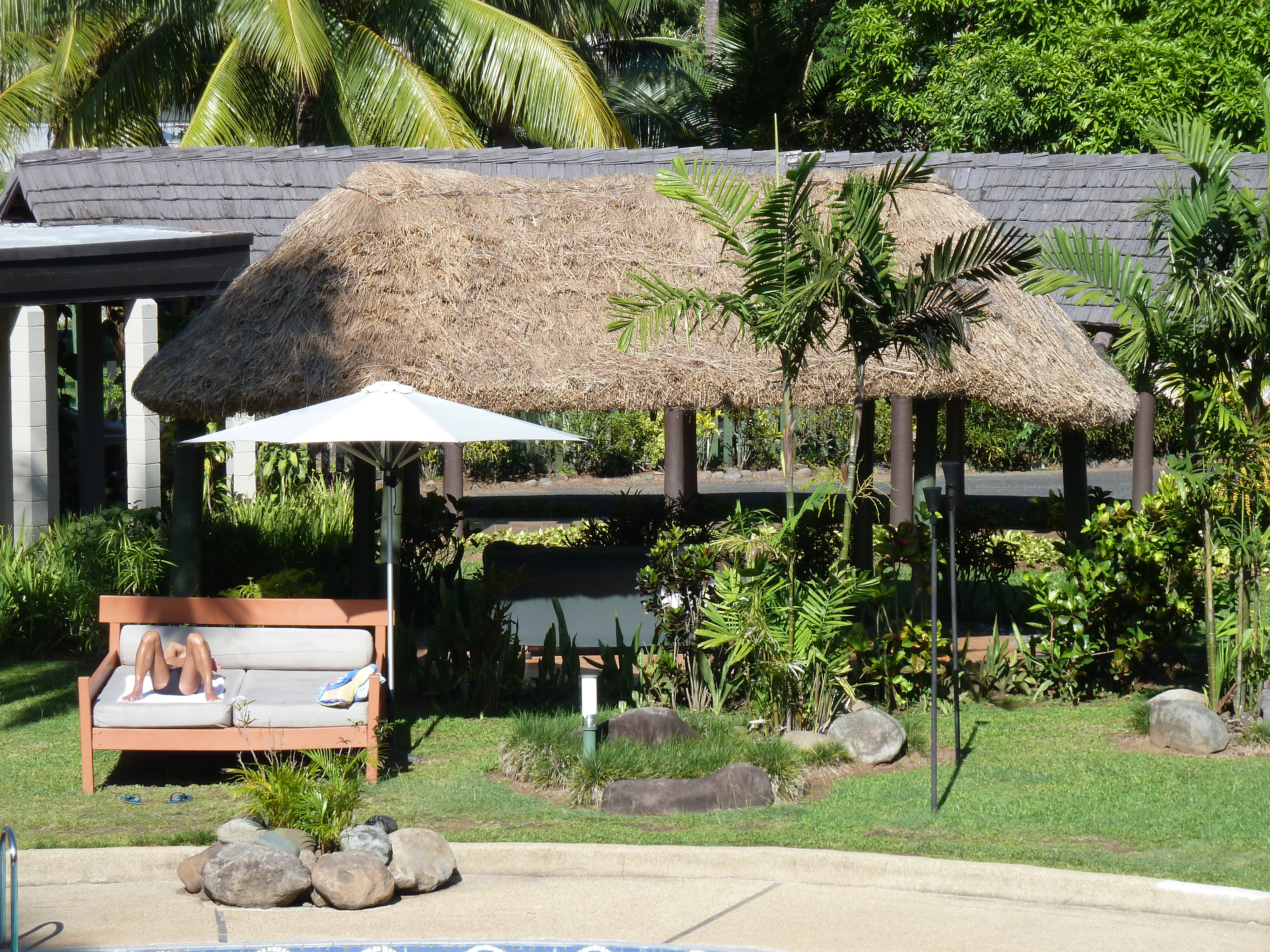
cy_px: 476
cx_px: 635
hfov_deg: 16.6
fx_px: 4366
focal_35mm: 119
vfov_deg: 12.5
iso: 80
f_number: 4.4
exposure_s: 1/320
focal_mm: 19.5
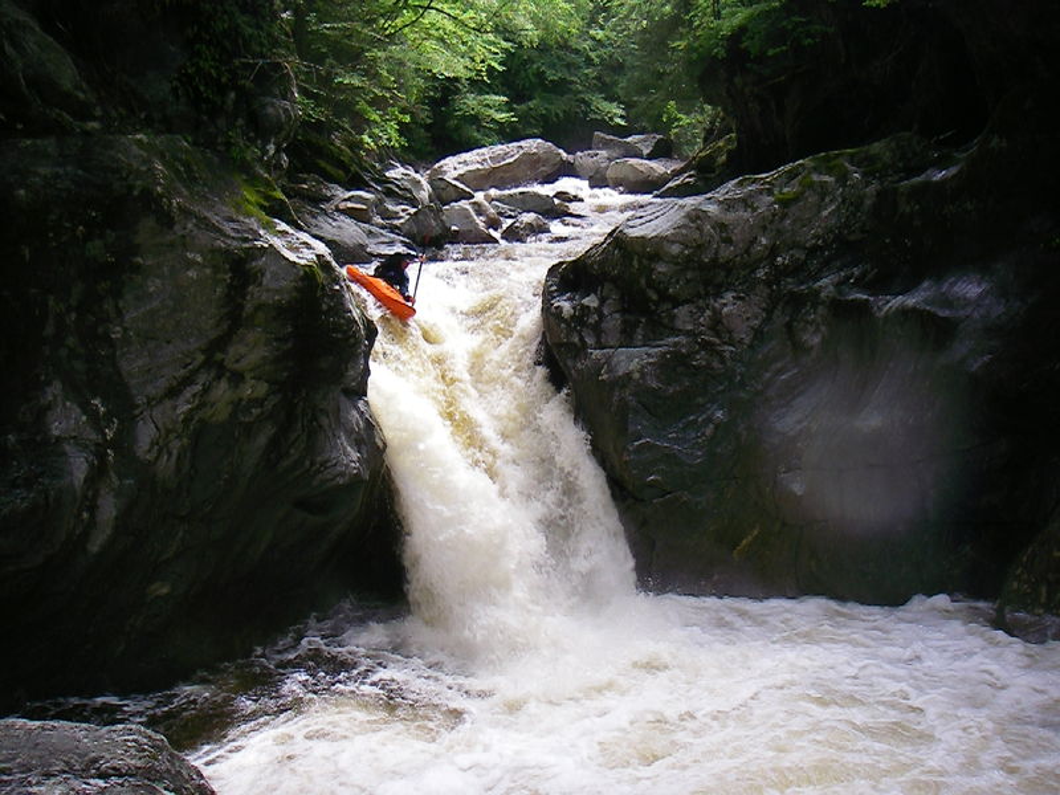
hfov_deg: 49.0
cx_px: 530
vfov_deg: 37.7
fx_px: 1164
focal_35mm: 38
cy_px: 398
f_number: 3.3
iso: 64
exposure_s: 1/160
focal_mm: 6.3
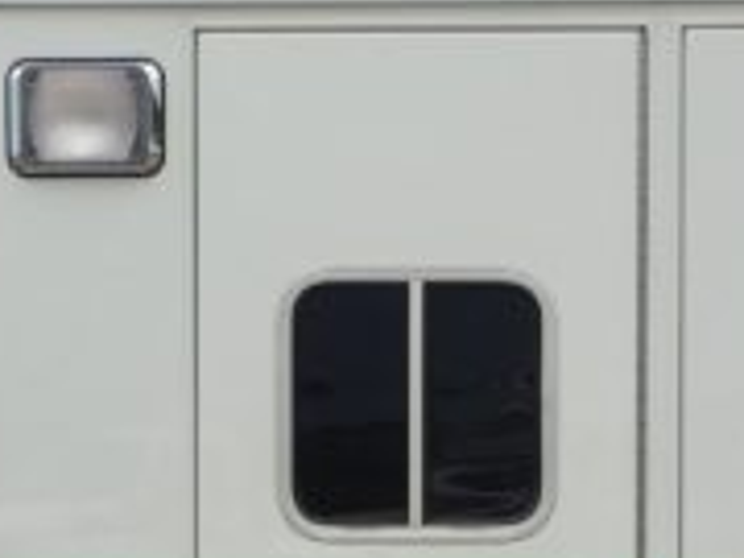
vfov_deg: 10.1
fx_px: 3116
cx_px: 475
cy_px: 626
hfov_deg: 13.6
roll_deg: +0.1
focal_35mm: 145
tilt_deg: -2.2
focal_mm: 4.15
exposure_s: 1/1647
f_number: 2.2
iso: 32
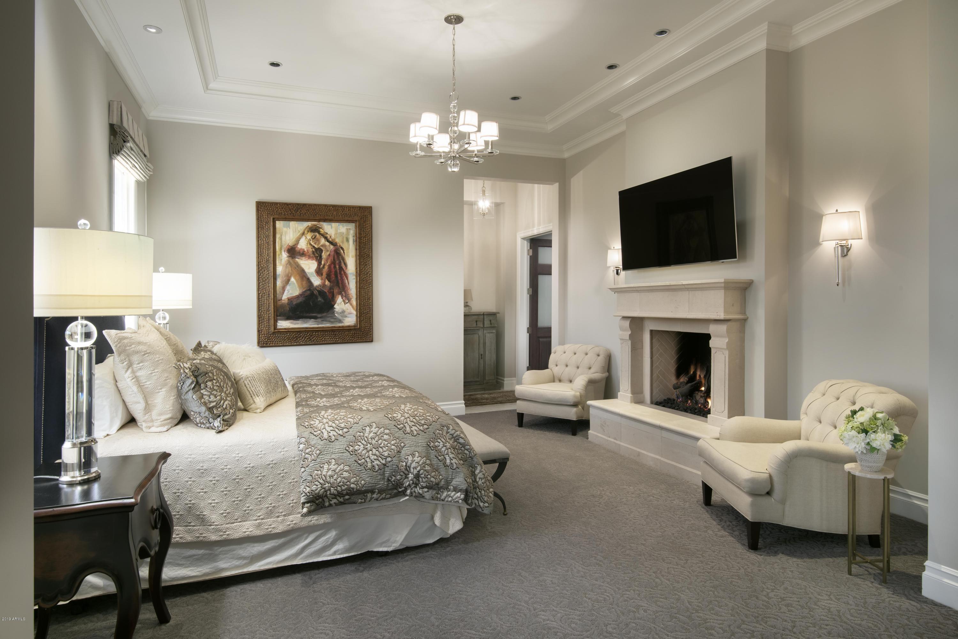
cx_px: 479
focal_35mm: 20
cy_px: 320
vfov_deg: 62.0
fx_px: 532
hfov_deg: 84.0
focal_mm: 20
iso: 100
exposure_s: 3
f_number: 13
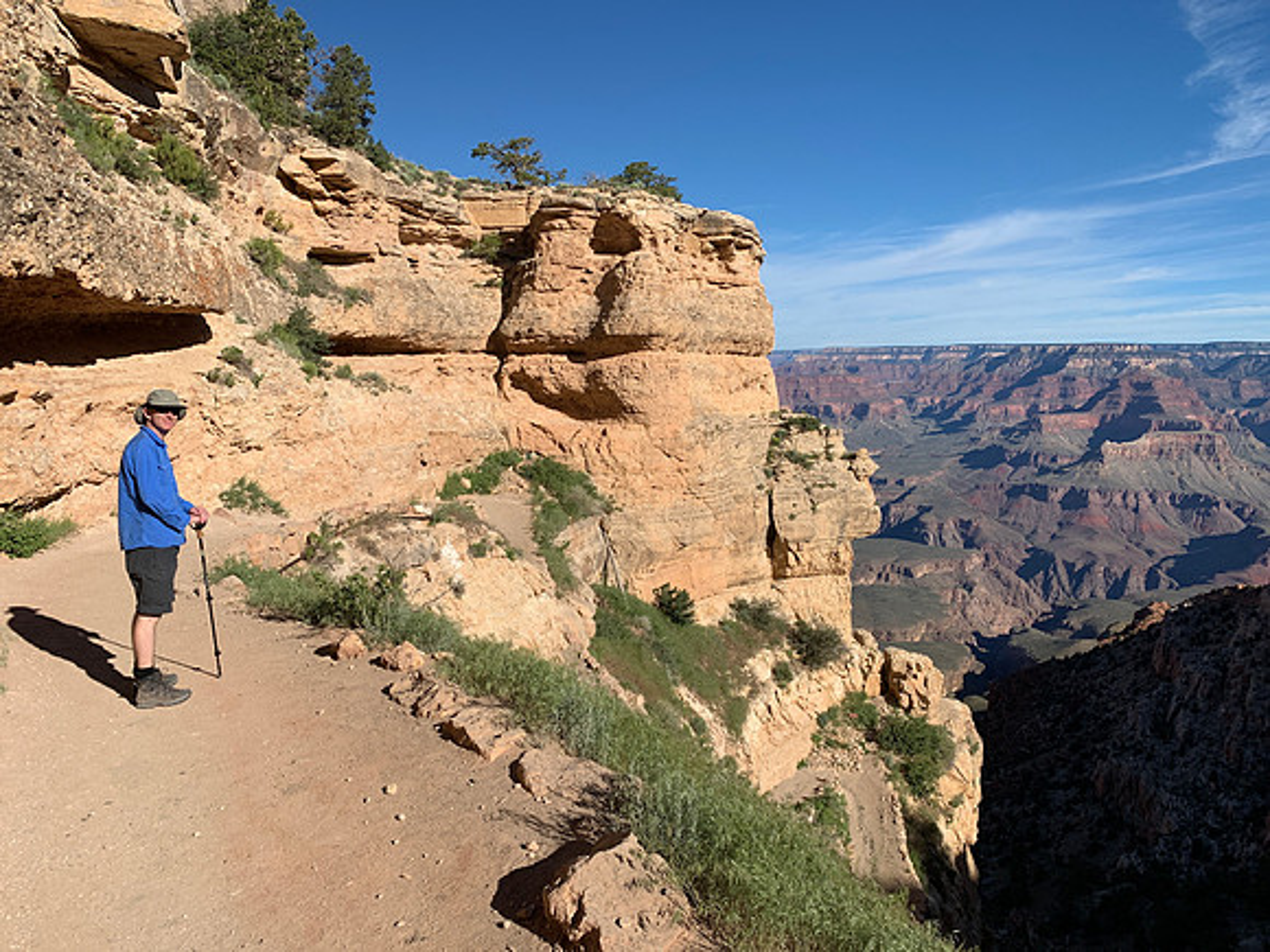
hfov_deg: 67.3
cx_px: 635
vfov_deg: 53.1
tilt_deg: -7.5
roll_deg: -0.5
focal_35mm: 26
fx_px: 954
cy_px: 476
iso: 25
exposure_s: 1/3289
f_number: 1.8
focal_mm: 4.25
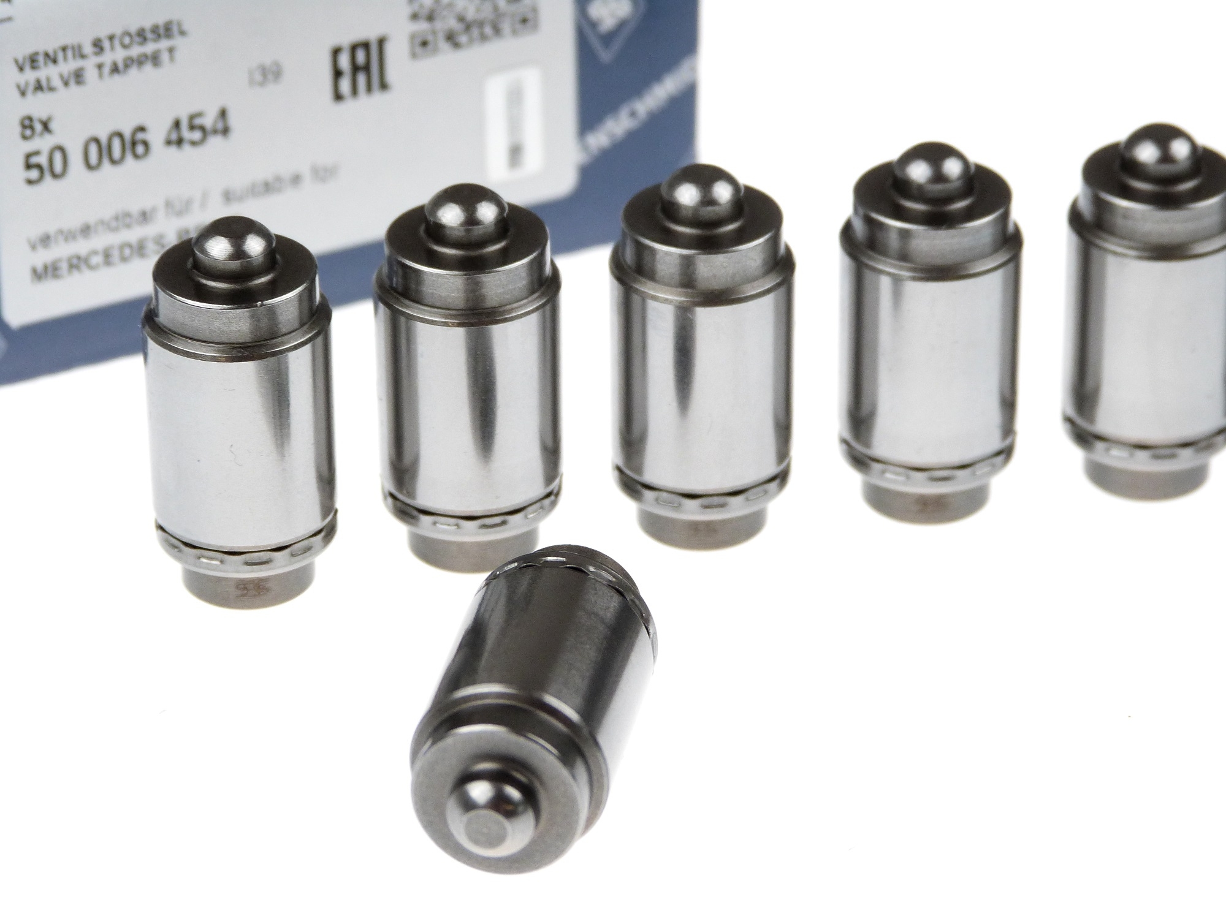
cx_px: 613
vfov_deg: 11.1
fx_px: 4746
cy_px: 460
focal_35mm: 134
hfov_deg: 14.7
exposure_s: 1/200
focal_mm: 24.2
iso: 200
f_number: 3.6
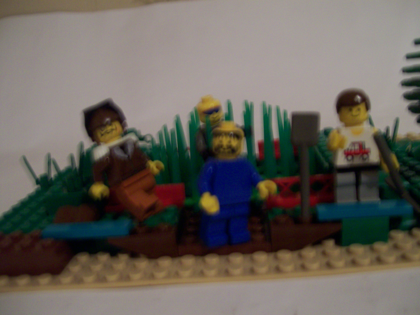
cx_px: 210
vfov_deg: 39.7
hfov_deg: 51.4
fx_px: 437
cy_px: 158
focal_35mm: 36
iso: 160
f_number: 2.7
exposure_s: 1/8
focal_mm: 6
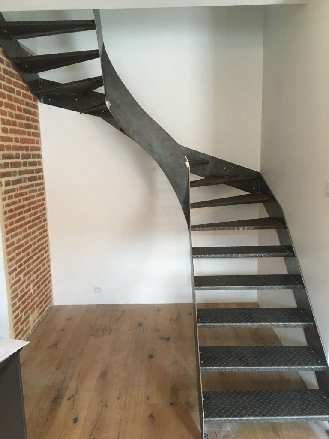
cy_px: 220
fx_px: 367
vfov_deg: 61.7
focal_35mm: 29
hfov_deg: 48.2
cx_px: 164
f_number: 2.2
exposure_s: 1/33
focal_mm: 4.15
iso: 160
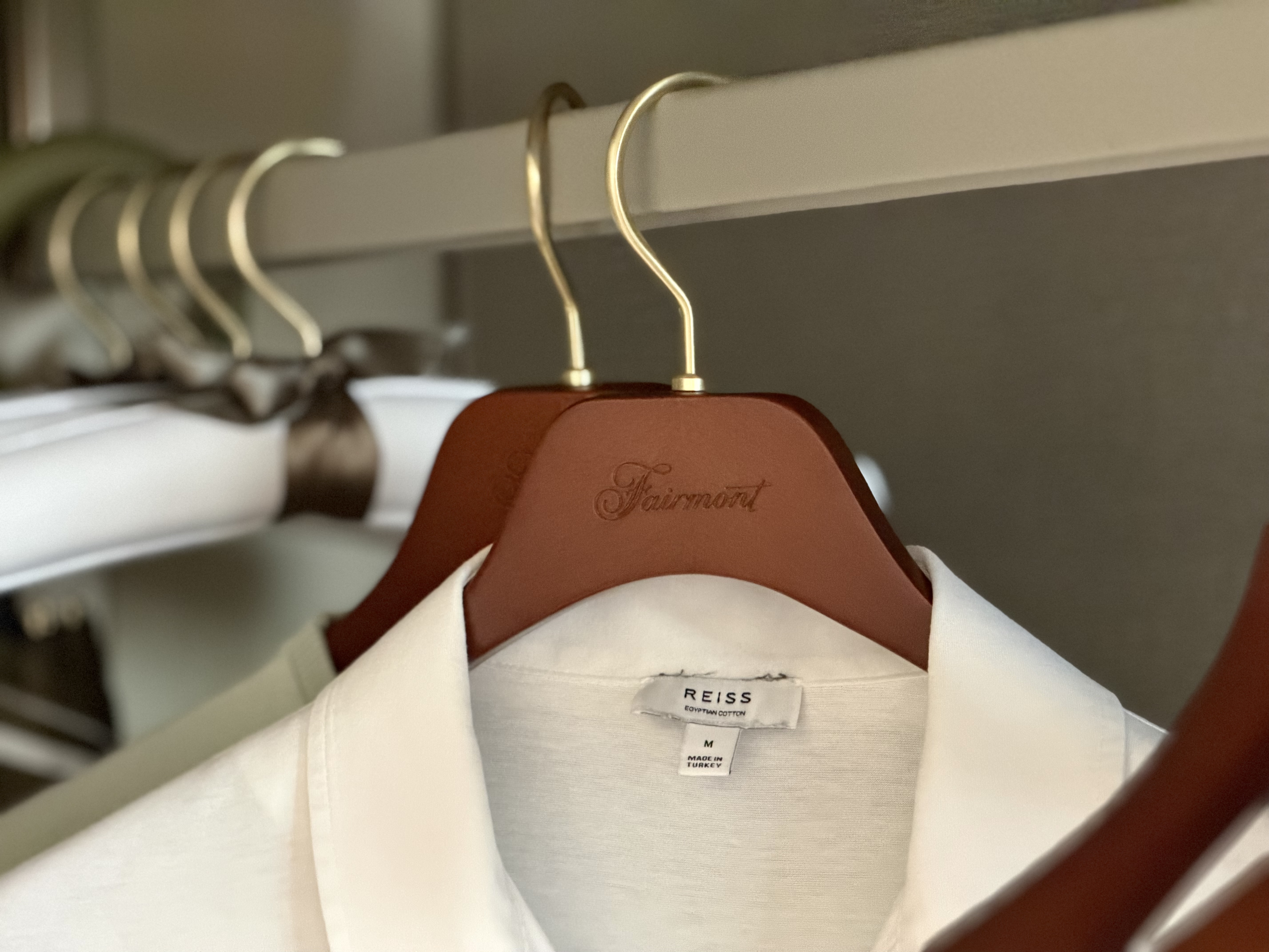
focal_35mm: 100
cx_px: 634
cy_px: 476
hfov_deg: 19.6
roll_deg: +1.2
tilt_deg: -0.2
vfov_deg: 14.8
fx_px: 3666
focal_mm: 16.89
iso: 2000
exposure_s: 1/30
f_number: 2.8
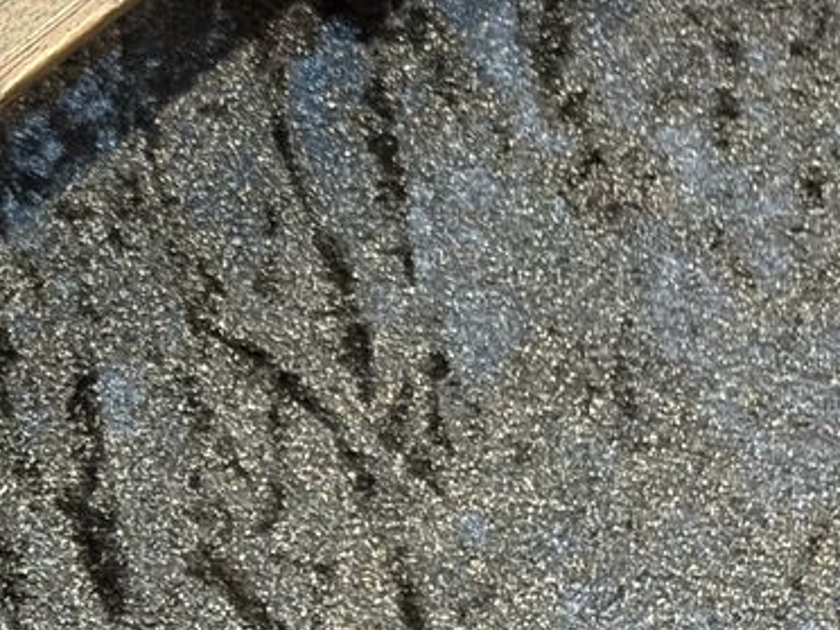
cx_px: -567
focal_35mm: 179
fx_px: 4344
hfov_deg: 10.5
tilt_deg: -57.8
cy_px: 343
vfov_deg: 8.3
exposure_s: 1/30
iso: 320
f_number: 1.6
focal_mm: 5.96
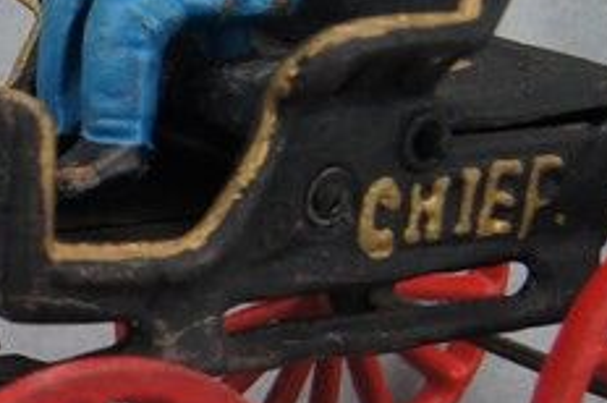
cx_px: -319
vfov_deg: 7.4
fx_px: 3115
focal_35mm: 185
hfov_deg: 10.7
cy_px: 361
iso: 320
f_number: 4.5
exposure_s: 1/160
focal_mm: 28
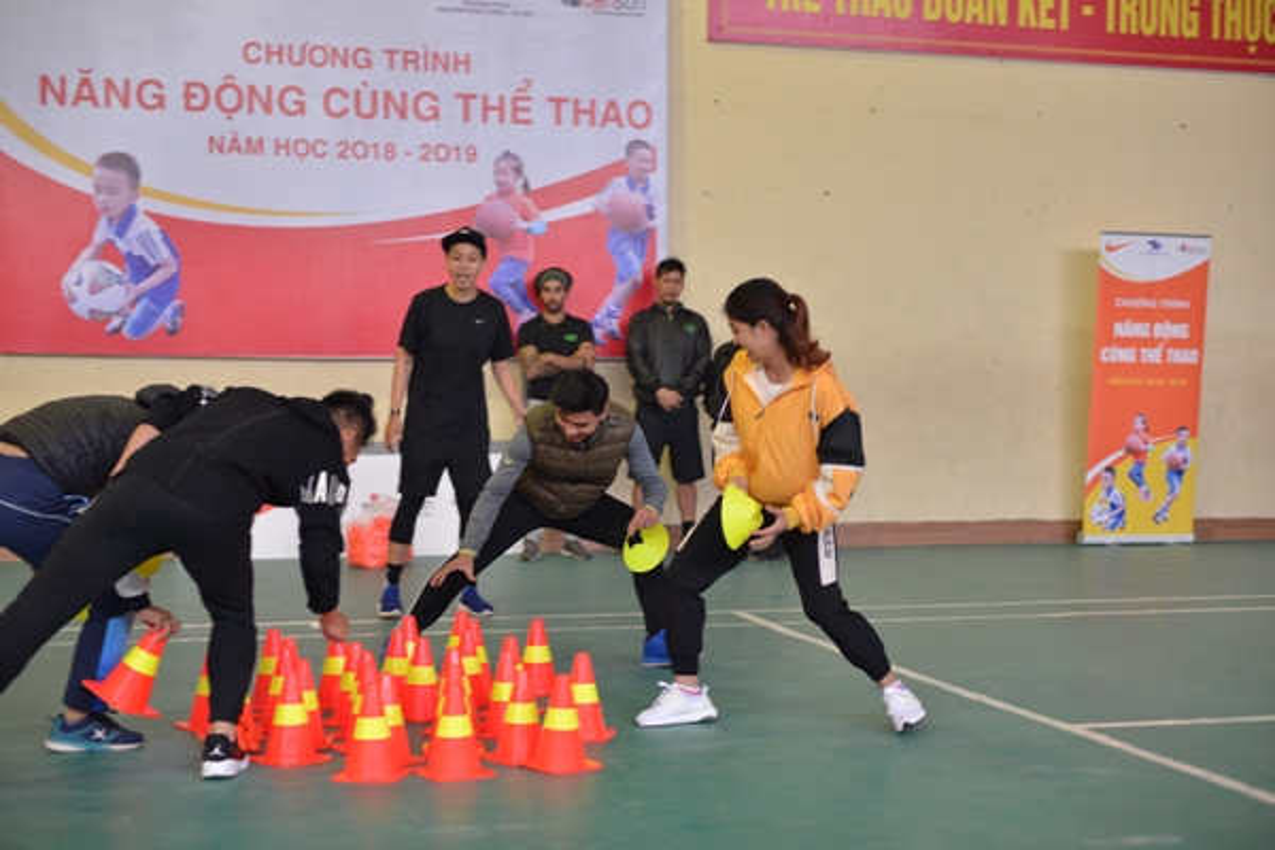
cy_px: 425
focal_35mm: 50
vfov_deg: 27.0
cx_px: 638
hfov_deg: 39.6
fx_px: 1771
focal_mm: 50
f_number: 2.8
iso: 2000
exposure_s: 1/250
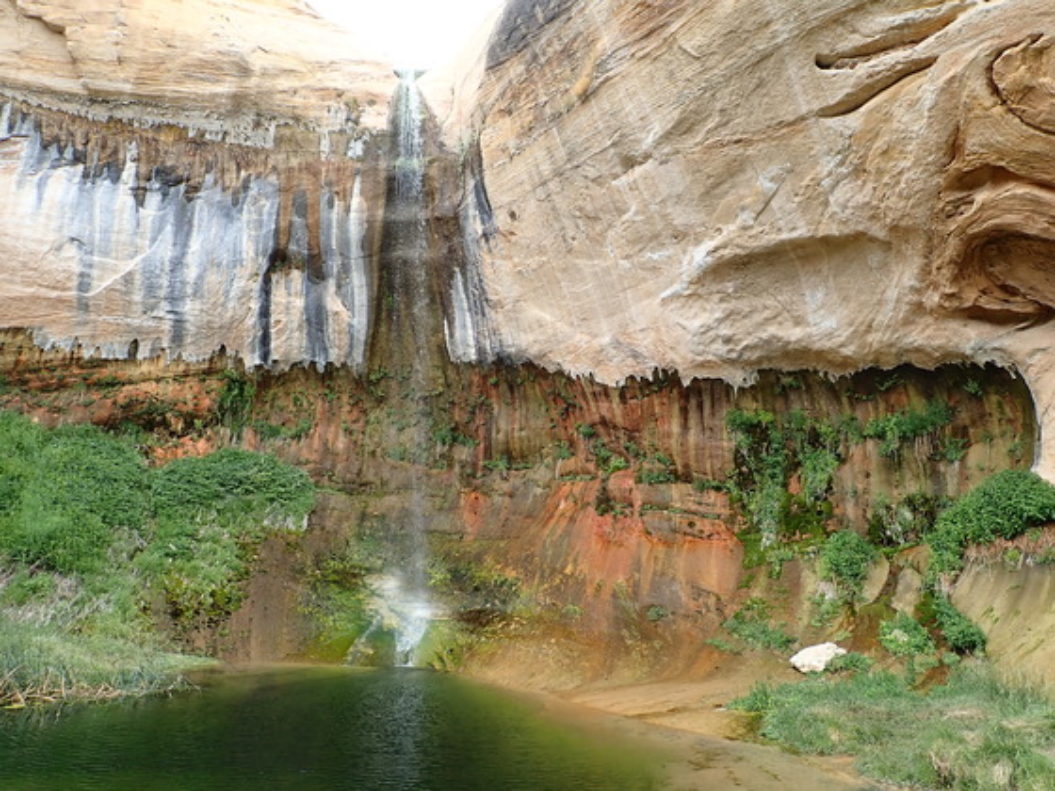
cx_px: 528
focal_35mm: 25
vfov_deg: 54.9
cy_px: 396
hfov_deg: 69.4
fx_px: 762
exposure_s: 1/250
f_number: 2.8
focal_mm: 4.5
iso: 100
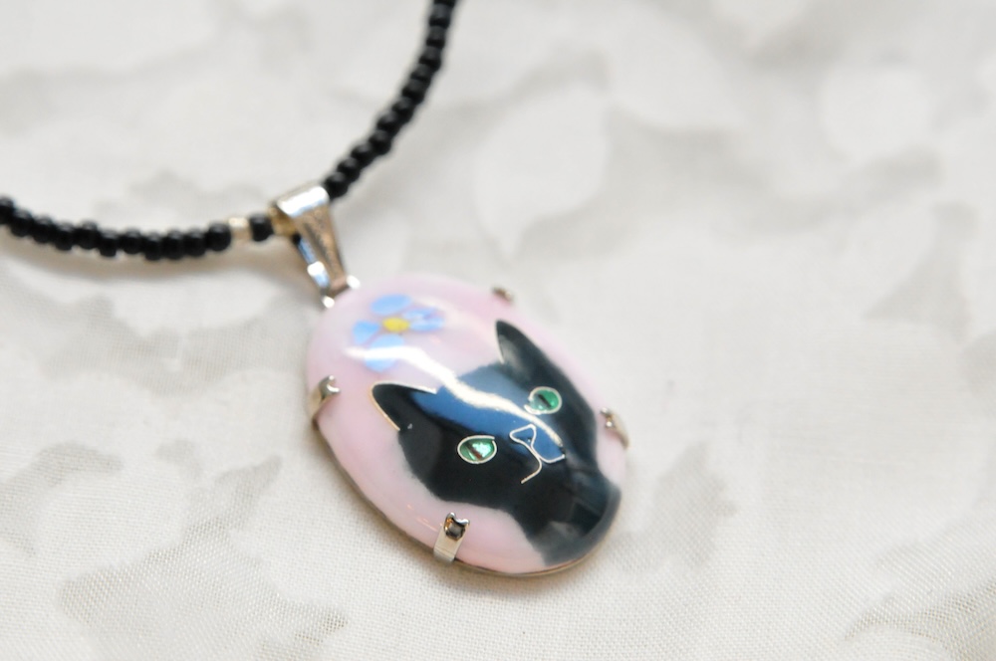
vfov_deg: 3.0
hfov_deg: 4.6
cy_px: 330
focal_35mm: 450
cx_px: 498
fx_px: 12434
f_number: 7.1
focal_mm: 300
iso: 3200
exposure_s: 1/200
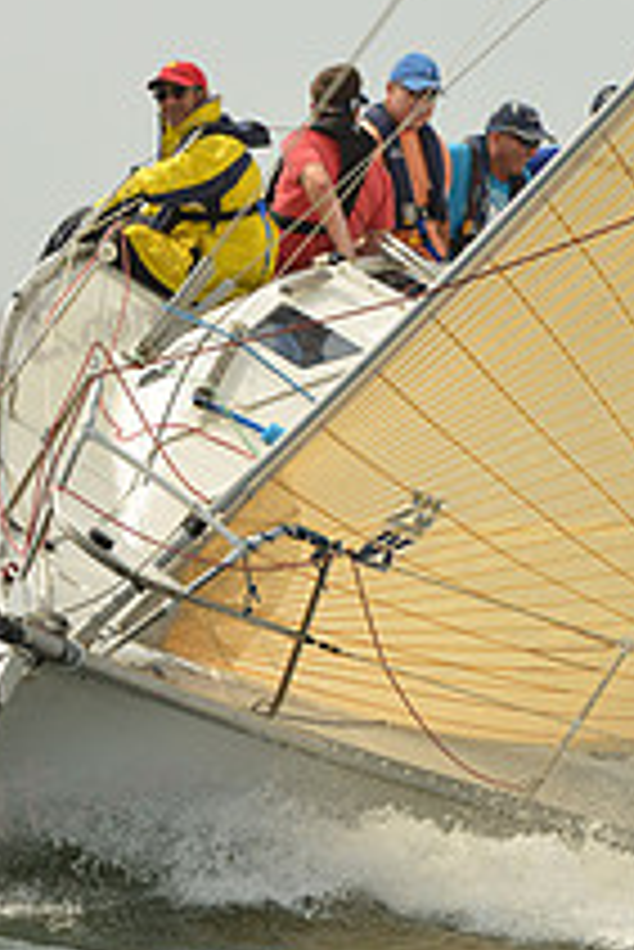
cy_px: 547
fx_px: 9072
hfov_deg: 4.0
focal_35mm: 344
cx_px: 414
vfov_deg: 6.0
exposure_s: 1/1250
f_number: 8
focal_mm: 125
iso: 320
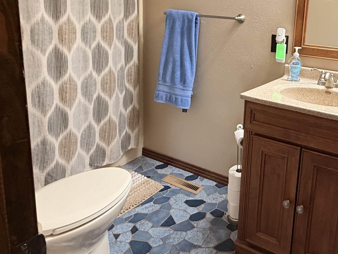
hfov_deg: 54.8
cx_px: 265
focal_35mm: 31
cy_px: 75
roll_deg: -4.1
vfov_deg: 44.5
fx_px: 303
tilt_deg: -9.8
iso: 200
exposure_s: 1/60
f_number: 2.2
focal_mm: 2.22
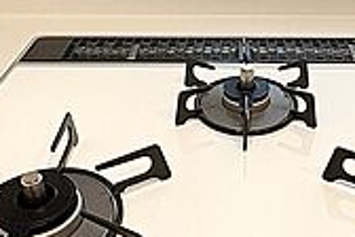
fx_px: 513
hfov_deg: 37.7
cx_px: 241
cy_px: 85
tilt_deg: -31.1
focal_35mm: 52
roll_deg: +0.0
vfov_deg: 25.9
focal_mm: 2.22
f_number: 2.2
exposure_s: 1/99
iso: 160
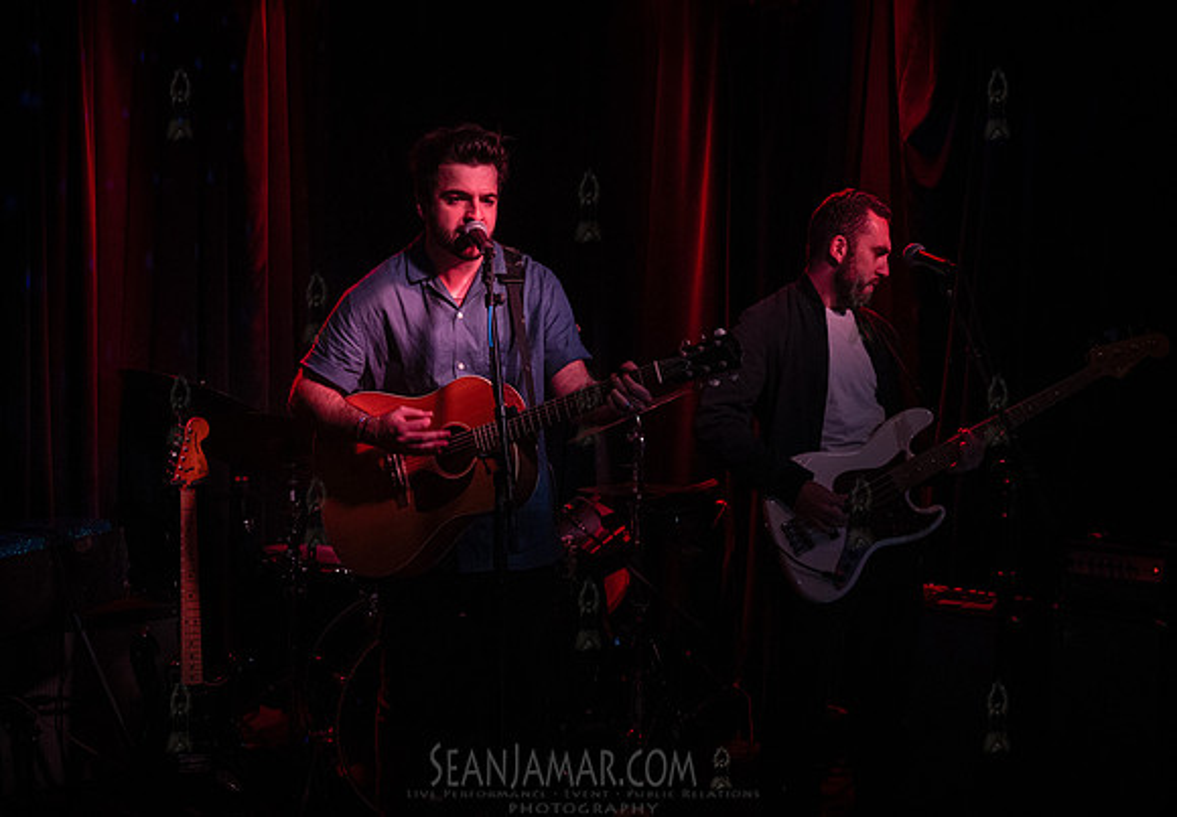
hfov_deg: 40.5
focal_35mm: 48
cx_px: 503
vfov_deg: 28.8
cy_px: 437
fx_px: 1593
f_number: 3.5
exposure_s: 1/320
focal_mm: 42
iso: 8000
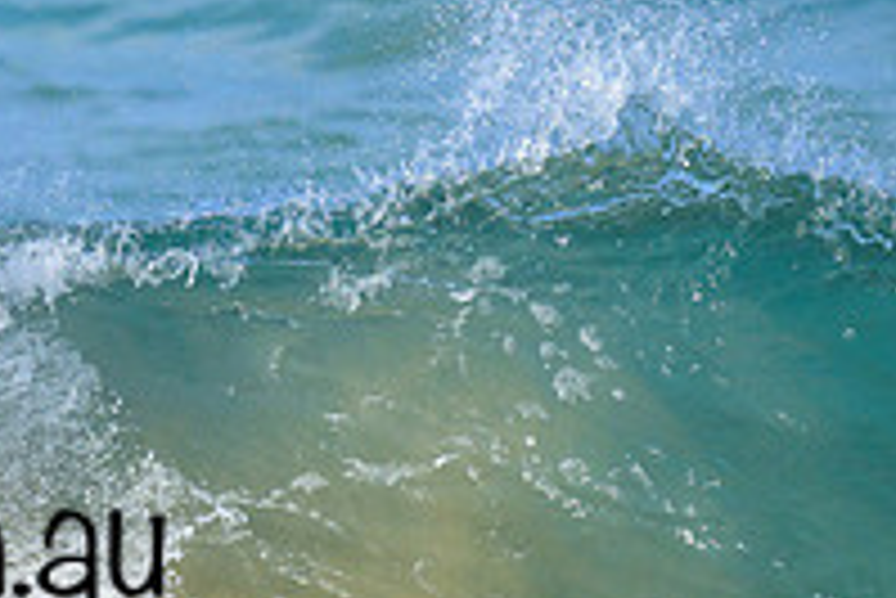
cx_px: -369
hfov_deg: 0.6
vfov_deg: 0.4
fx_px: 79899
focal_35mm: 3208
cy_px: 264
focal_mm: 800
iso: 400
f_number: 6.3
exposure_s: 1/2000
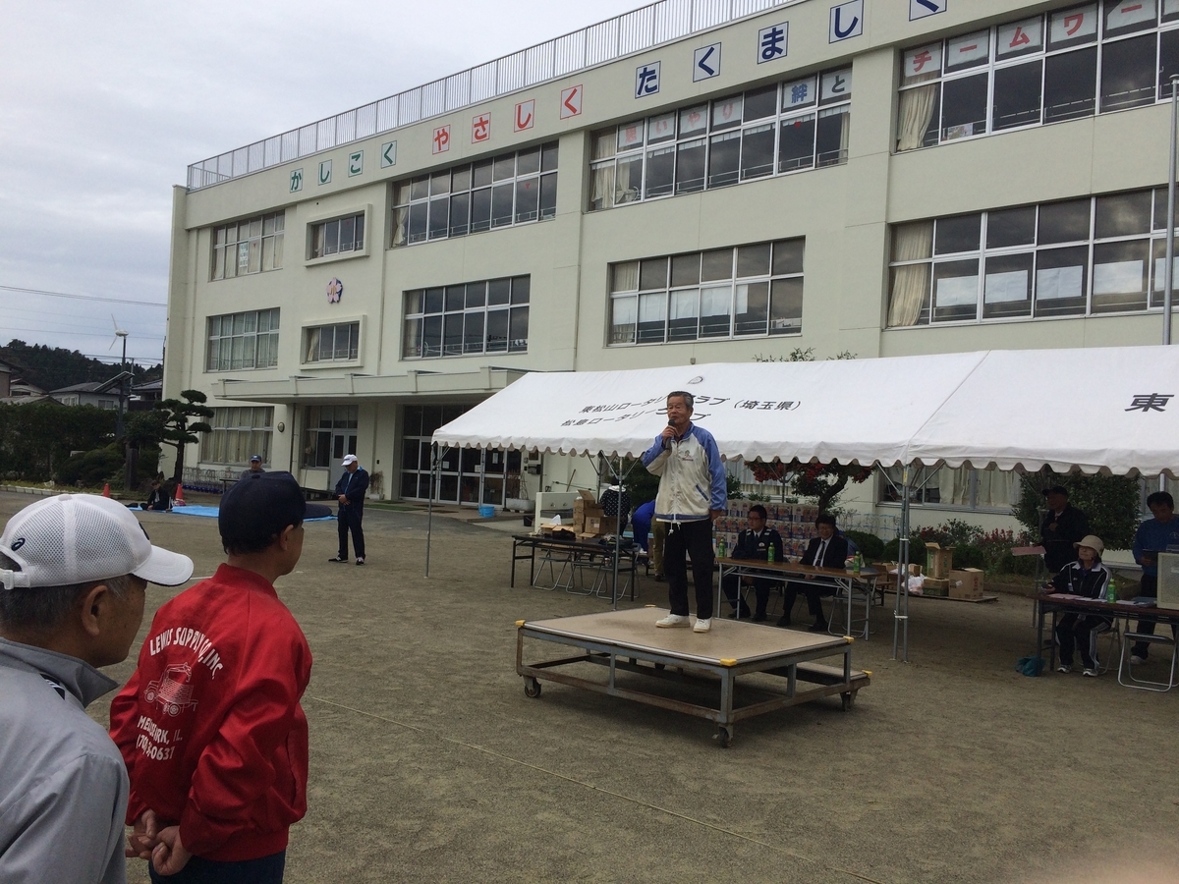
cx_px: 590
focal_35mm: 29
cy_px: 442
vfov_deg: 48.2
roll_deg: -1.2
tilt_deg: -3.2
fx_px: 988
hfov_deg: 61.7
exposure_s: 1/2415
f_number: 2.2
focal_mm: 4.15
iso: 32
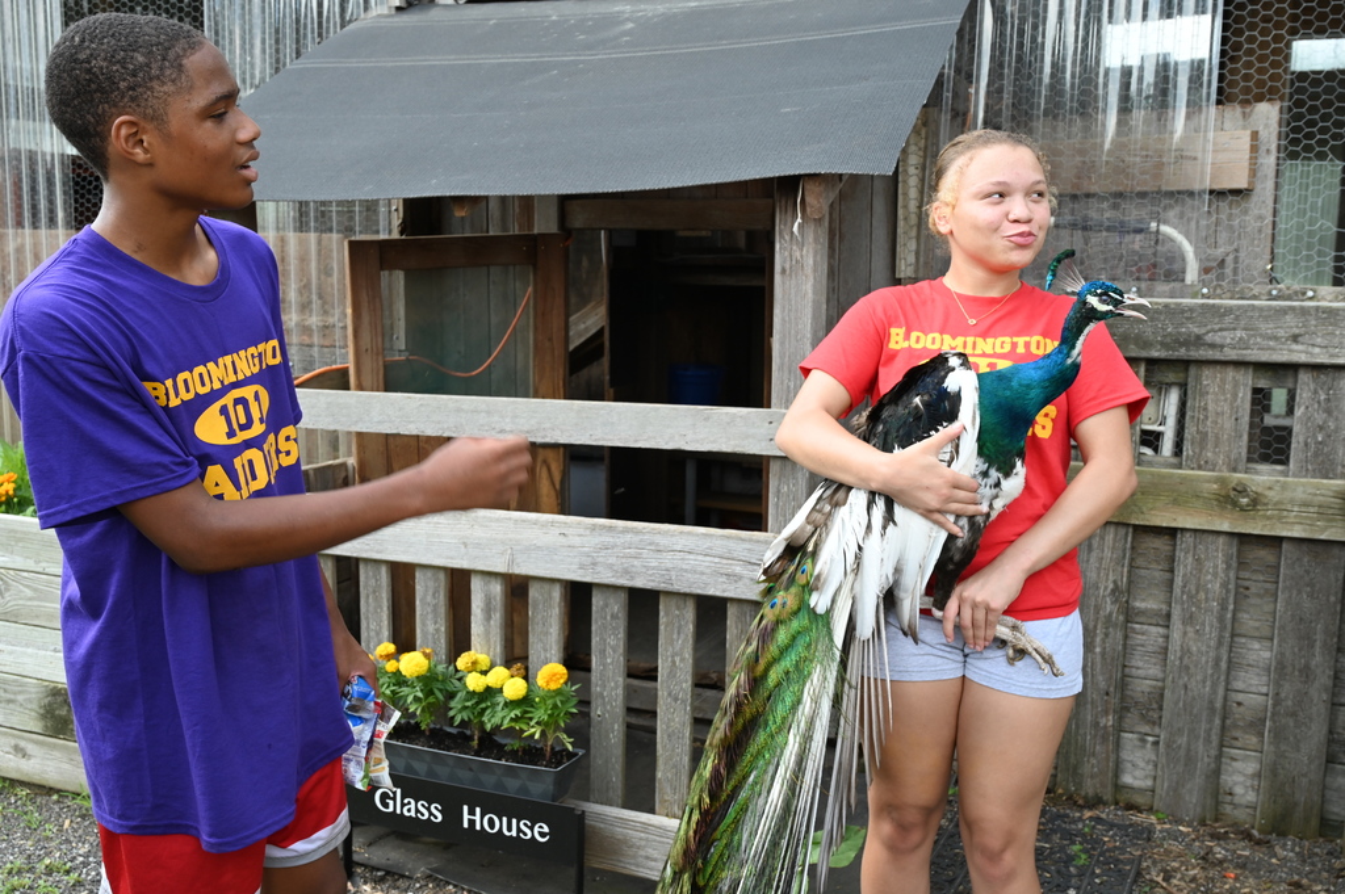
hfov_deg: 53.2
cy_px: 447
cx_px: 672
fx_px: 1344
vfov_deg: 36.8
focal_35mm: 36
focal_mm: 36
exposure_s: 1/250
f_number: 8
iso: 800
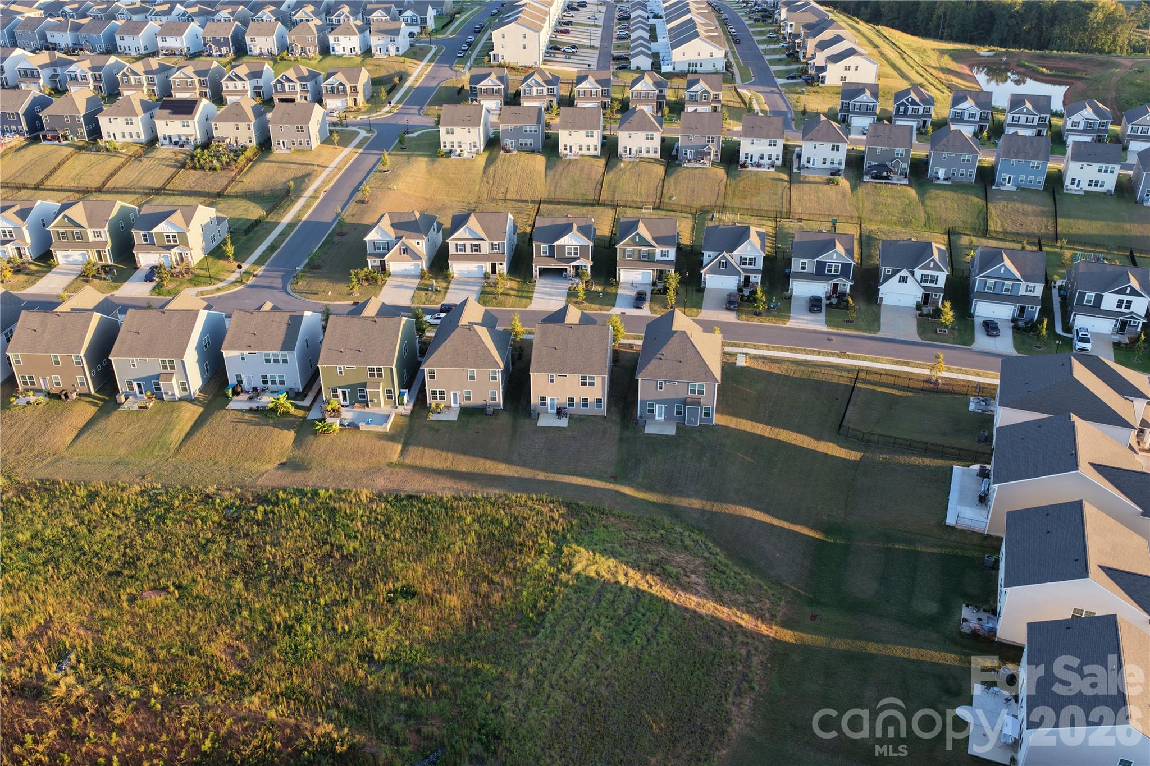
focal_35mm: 28
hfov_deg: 65.5
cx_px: 575
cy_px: 383
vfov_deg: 46.4
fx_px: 894
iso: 100
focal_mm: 14.45
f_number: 2.8
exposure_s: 1/100
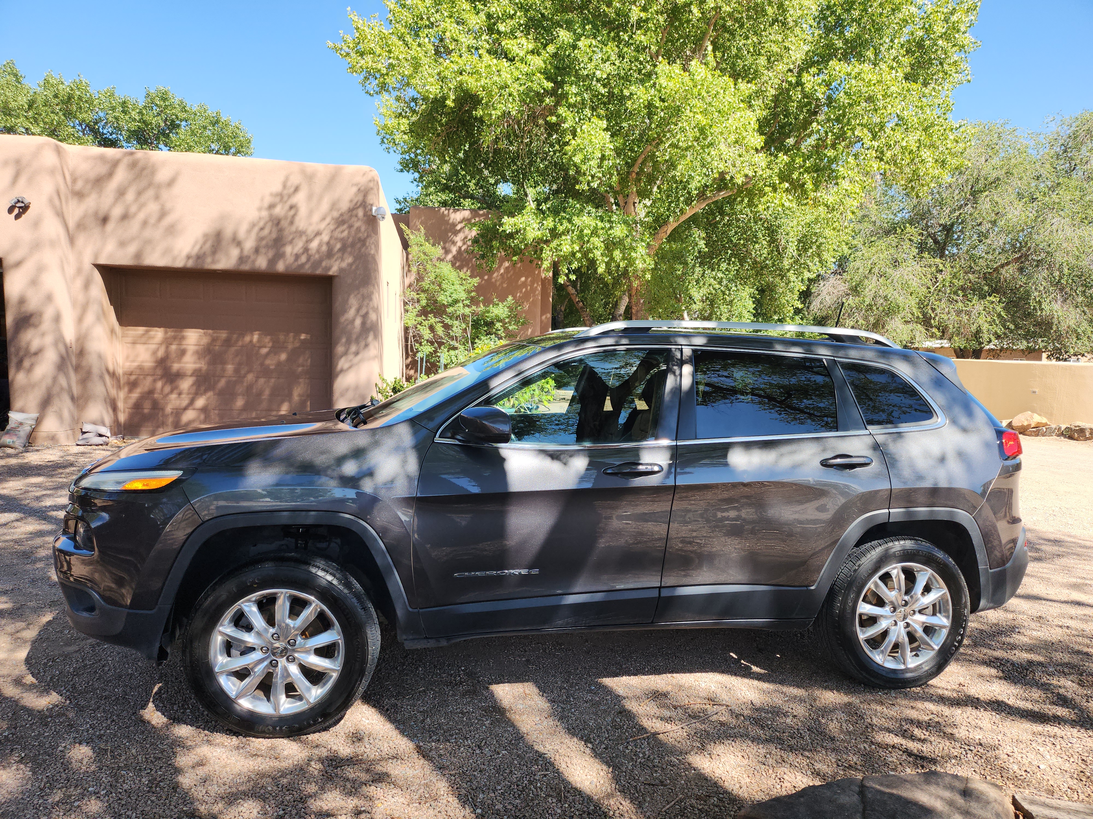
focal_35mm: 24
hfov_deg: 71.6
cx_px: 546
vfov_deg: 56.8
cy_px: 410
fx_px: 758
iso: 50
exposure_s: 1/1129
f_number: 1.8
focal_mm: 5
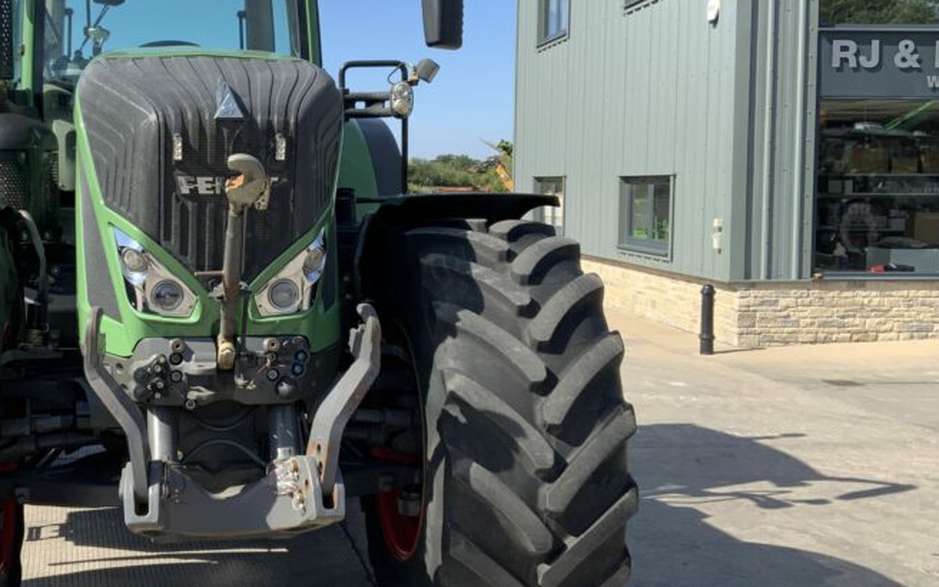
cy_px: 265
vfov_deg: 26.9
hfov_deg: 40.8
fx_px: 1228
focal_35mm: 48
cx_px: 256
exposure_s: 1/1168
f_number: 1.8
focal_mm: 3
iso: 16
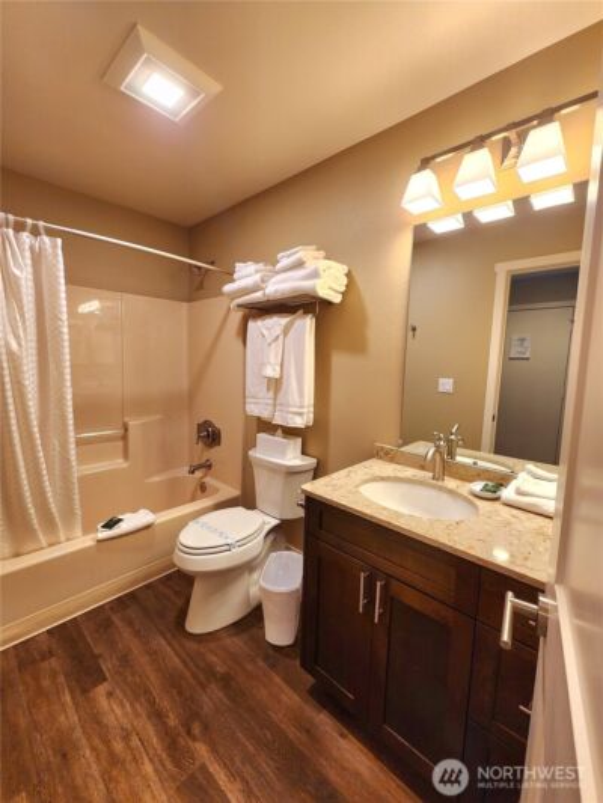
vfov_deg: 106.2
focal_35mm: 13
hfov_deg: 89.9
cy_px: 402
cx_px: 302
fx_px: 302
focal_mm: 2.2
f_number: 2.2
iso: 200
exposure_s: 1/60.2
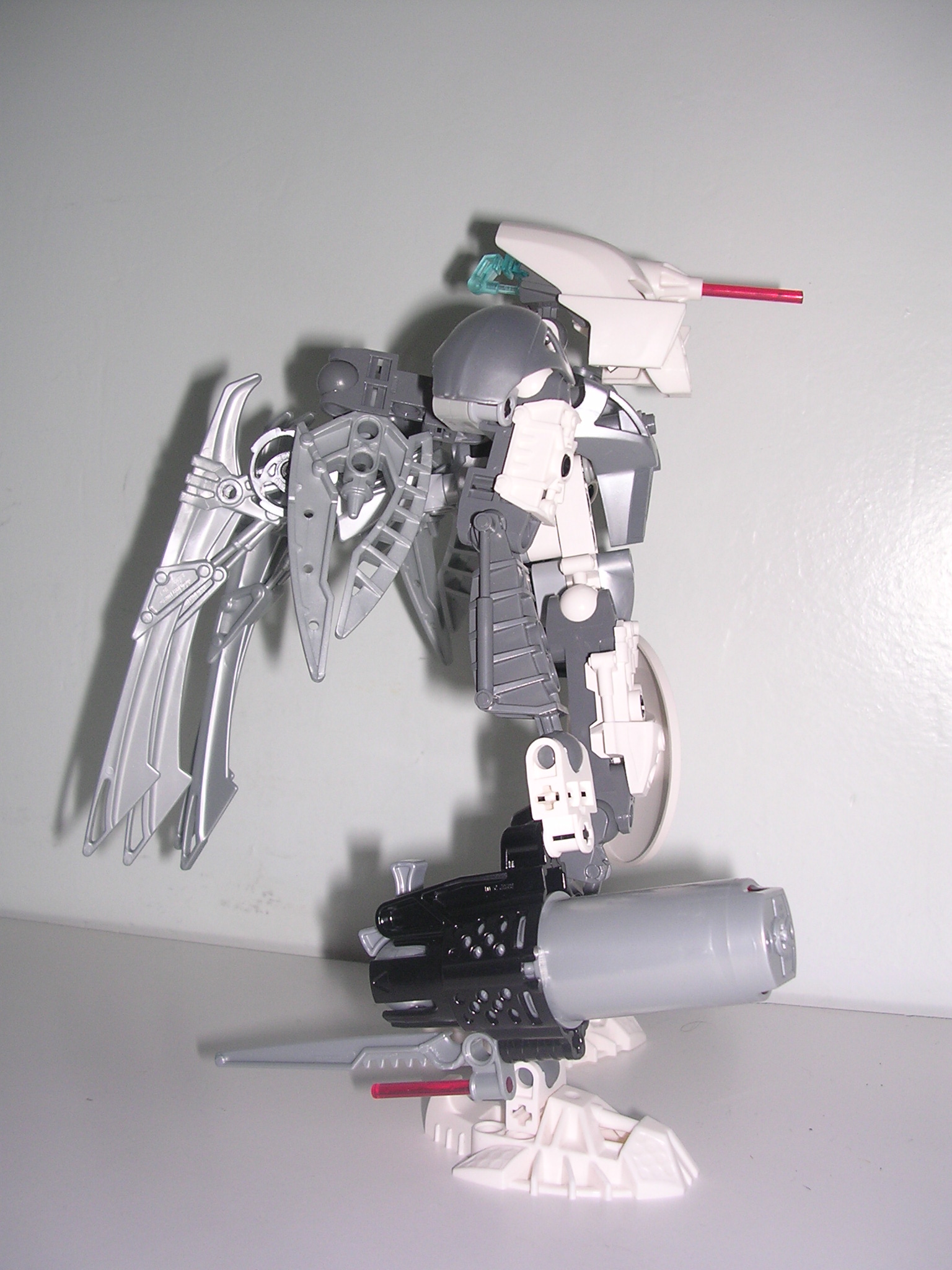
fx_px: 1393
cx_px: 476
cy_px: 635
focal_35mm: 38
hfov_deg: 37.7
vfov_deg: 49.0
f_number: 2.8
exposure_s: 1/60.1
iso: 100
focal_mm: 5.8
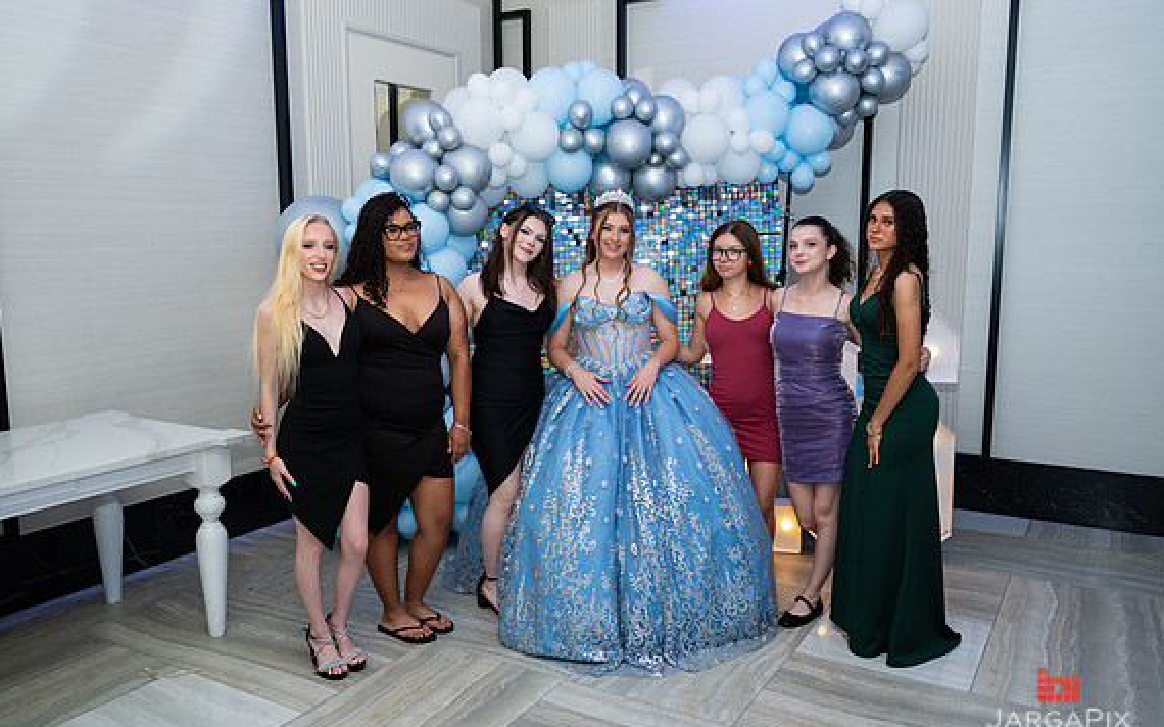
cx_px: 590
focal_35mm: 29
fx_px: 920
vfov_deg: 43.1
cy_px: 371
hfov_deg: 64.6
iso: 800
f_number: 3.2
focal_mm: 27
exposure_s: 1/160
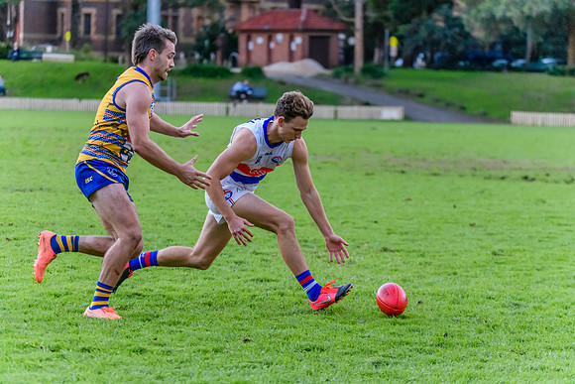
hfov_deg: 13.7
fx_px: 2396
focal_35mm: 150
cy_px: 192
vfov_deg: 9.2
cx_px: 288
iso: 8000
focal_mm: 150
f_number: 5
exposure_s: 1/1600
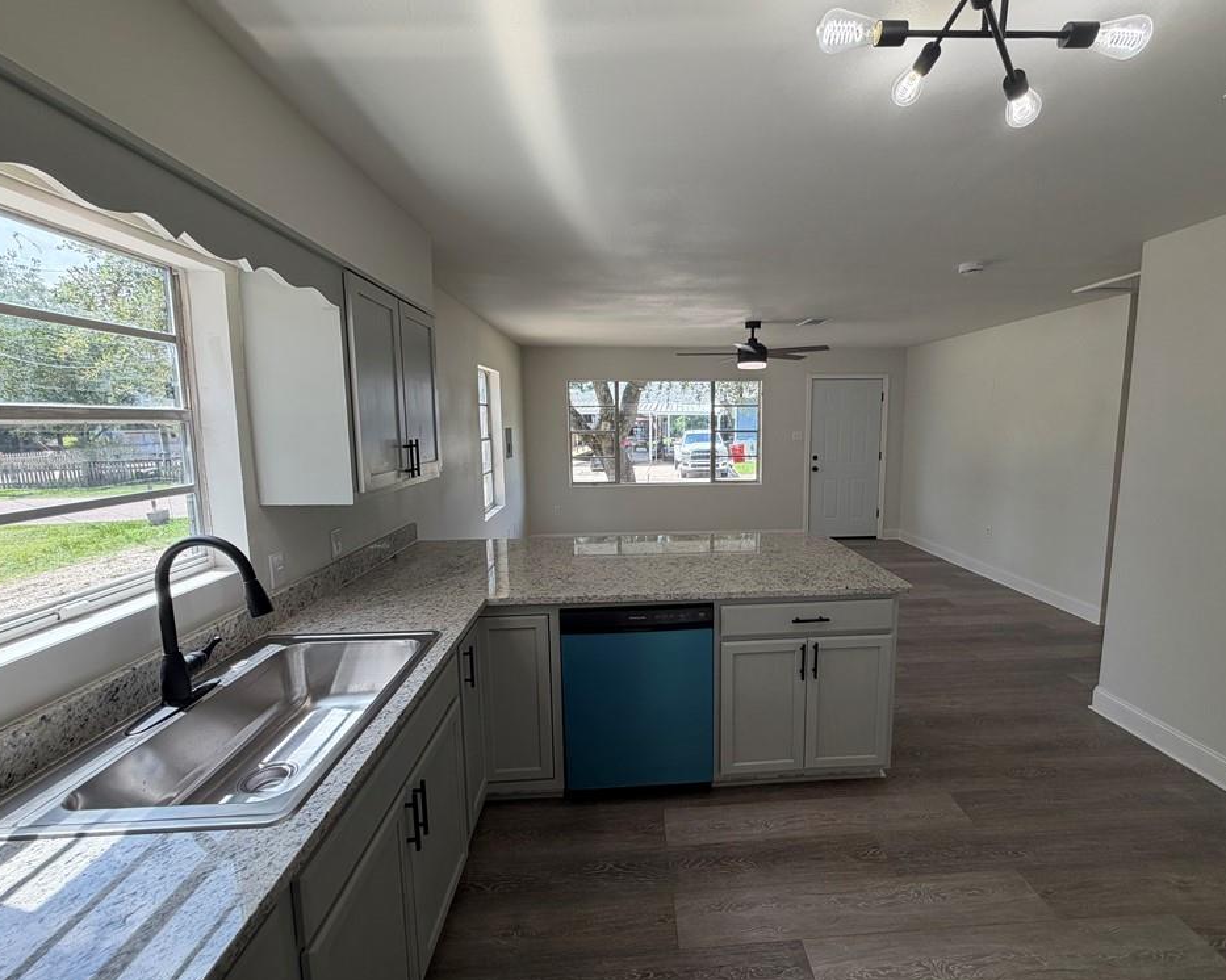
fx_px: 544
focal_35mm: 15
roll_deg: +0.7
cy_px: 494
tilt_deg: -8.1
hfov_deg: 96.6
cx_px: 657
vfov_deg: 84.0
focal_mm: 2.22
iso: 64
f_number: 2.2
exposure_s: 1/171
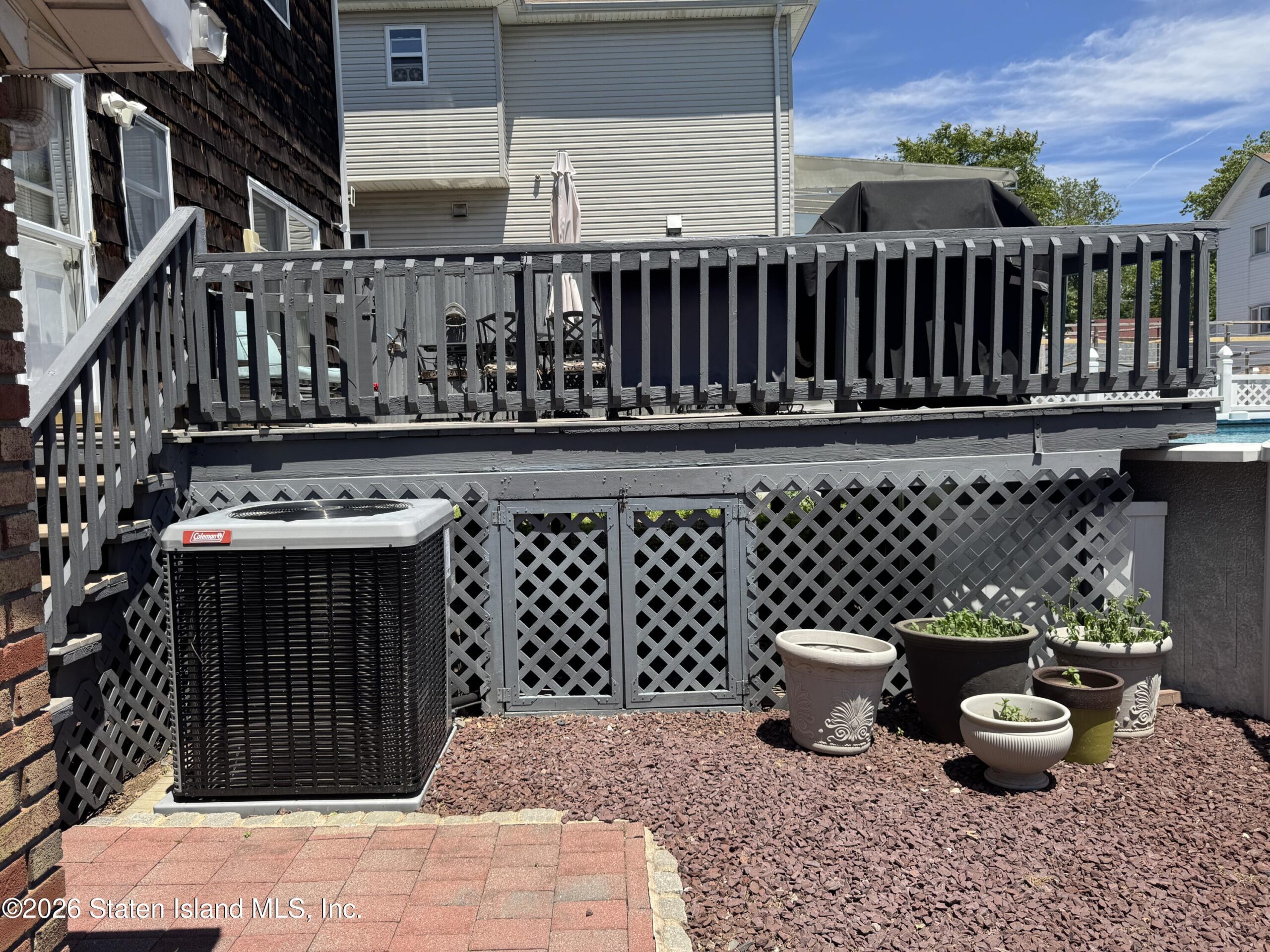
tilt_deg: -2.9
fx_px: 881
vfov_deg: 56.8
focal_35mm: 24
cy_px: 476
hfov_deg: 71.6
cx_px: 635
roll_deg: +1.9
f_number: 1.78
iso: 80
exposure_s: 1/3247
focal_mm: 6.76
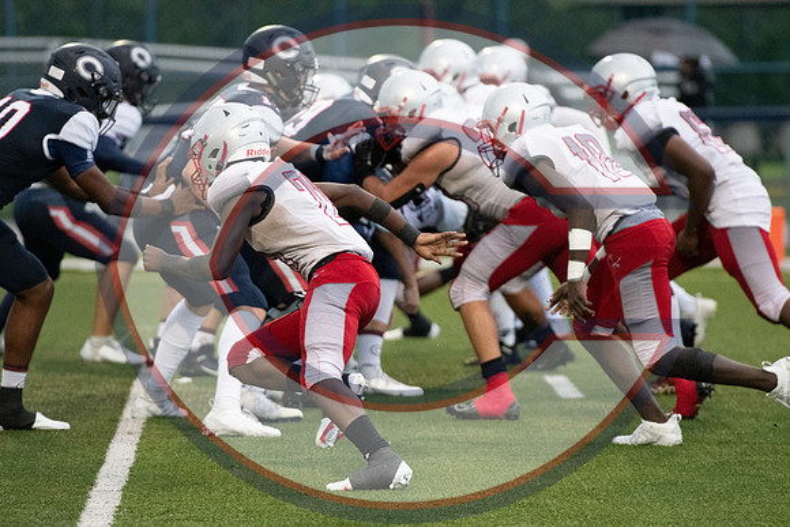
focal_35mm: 300
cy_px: 264
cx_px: 395
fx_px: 6585
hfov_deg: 6.9
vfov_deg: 4.6
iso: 7200
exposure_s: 1/2000
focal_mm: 200
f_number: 3.2
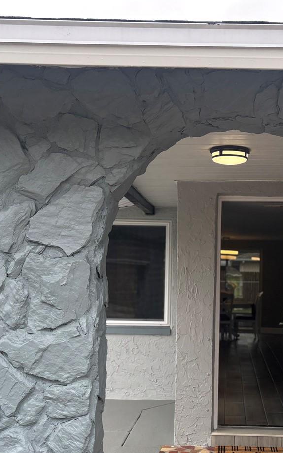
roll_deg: -0.9
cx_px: 209
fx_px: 593
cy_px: 290
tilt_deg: +0.4
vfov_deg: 41.5
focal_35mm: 48
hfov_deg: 26.5
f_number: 1.6
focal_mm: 5.96
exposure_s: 1/378
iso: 50
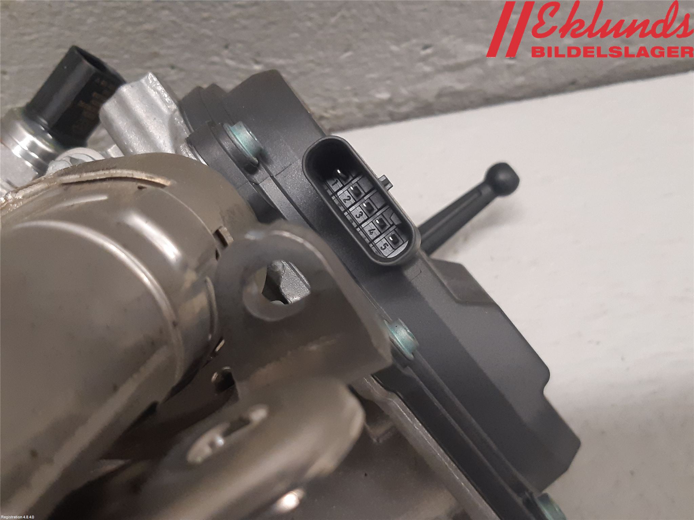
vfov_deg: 53.1
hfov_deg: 67.3
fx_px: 521
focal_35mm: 26
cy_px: 260
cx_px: 347
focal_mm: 3.93
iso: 200
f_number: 1.7
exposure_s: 1/50
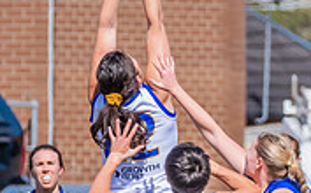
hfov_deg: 1.0
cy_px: 309
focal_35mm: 2175
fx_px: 18406
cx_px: 225
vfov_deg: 0.6
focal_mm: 380
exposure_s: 1/1600
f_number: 11
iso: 800
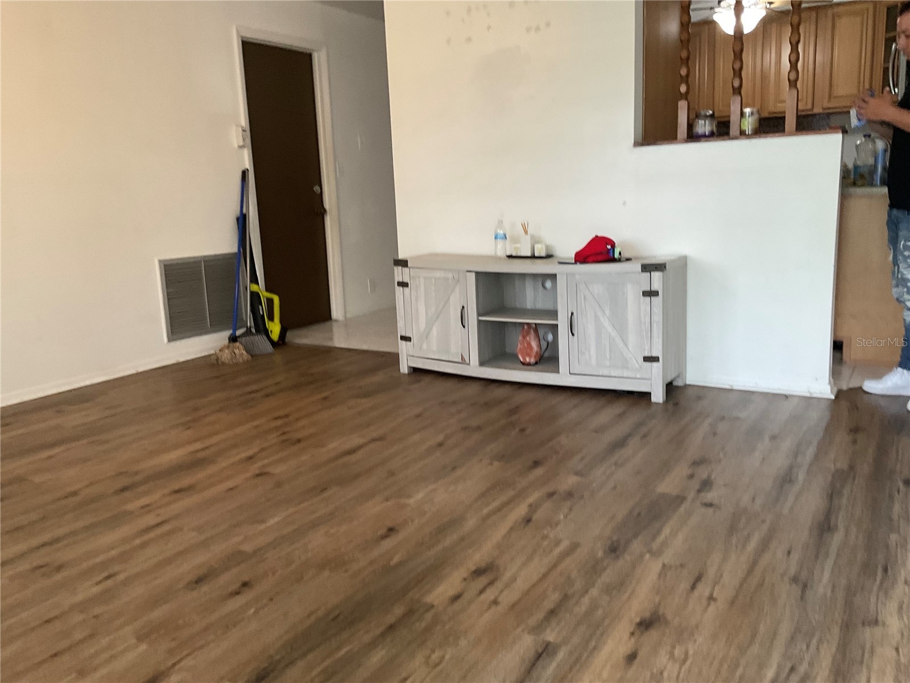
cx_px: 455
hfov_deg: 61.7
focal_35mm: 29
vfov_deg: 48.2
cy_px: 342
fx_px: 762
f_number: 1.8
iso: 100
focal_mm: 3
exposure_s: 1/60
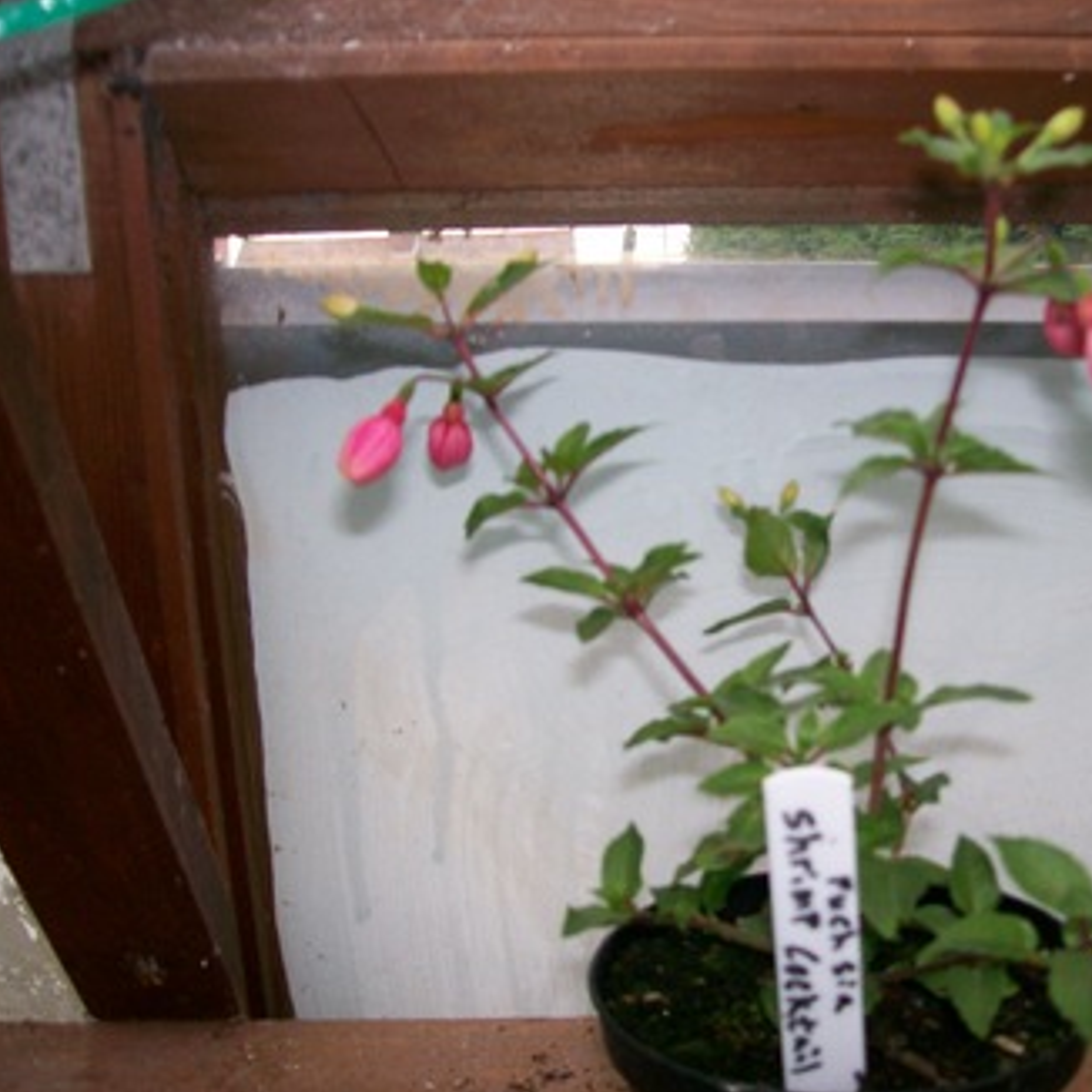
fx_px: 1535
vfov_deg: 39.2
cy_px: 549
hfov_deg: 38.8
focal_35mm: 43
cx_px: 717
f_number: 2.7
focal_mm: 6
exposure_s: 1/64
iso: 80
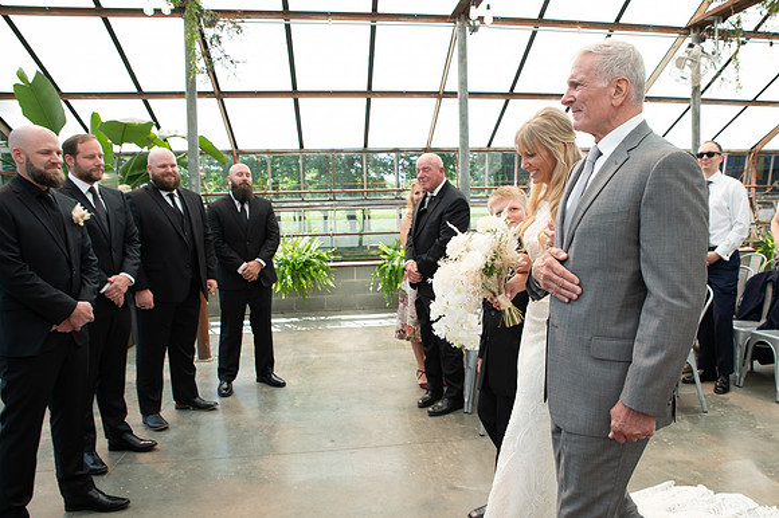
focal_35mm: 28
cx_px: 445
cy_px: 262
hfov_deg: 65.3
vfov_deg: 46.5
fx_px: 604
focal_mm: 24
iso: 160
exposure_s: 1/200
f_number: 5
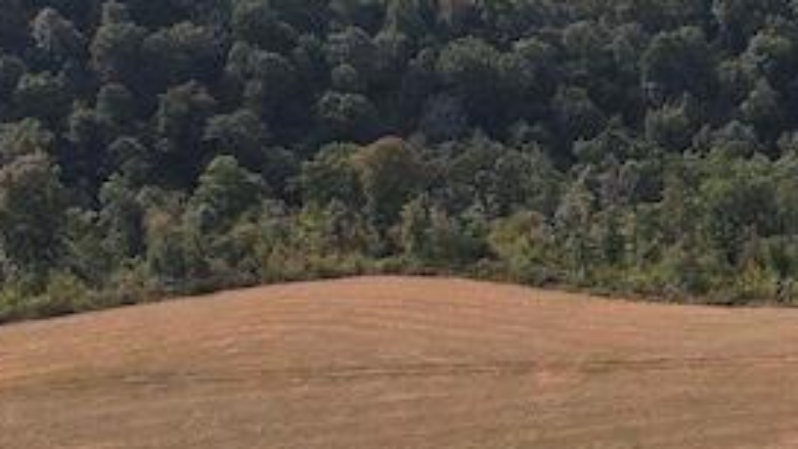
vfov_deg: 12.6
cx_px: 1212
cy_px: 138
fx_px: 2031
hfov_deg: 19.3
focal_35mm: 96
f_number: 2.8
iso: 100
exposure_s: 1/40
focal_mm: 4.5
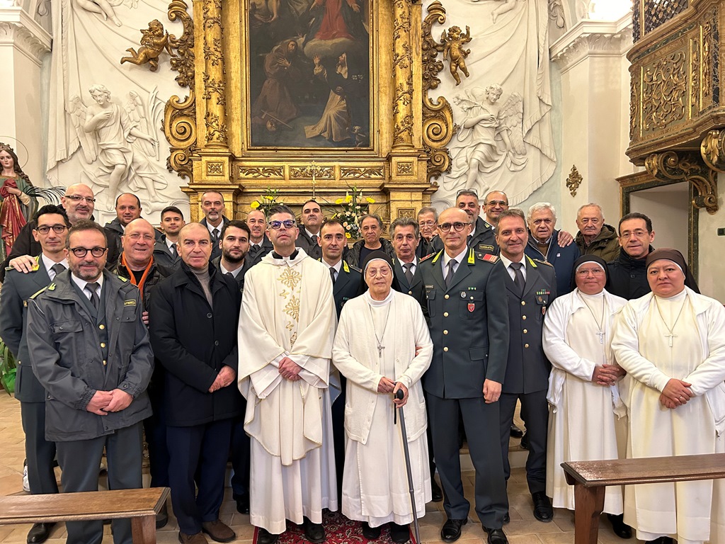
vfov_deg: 53.1
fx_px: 545
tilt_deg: -2.8
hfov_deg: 67.3
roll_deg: +1.0
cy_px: 272
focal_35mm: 26
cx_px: 362
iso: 250
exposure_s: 1/50
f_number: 1.5
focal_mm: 5.7
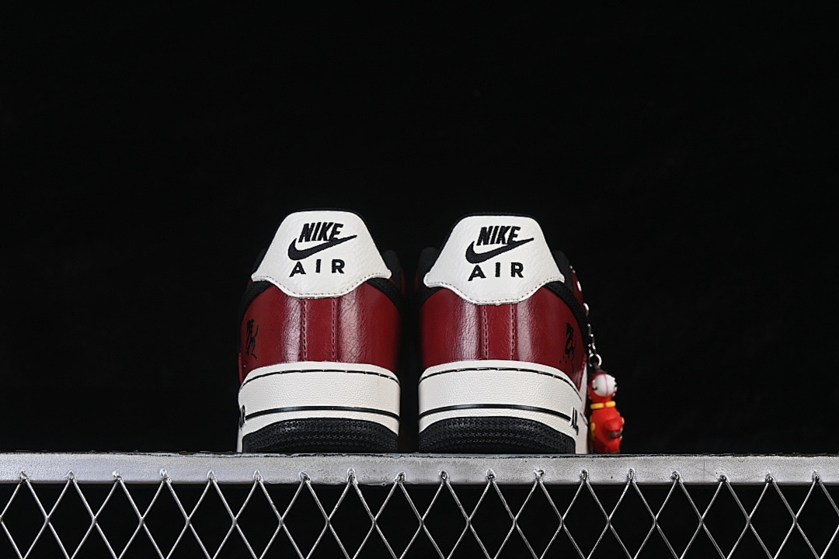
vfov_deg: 18.2
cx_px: 420
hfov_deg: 27.0
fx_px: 1748
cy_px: 280
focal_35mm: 75
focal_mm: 50
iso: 160
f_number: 8
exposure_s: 1/80
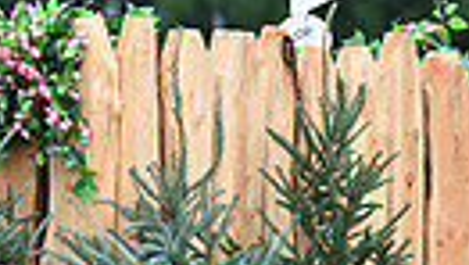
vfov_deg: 0.7
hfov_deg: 1.2
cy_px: 81
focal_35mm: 1860
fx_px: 23155
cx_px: -483
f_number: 5
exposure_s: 1/1600
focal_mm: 400
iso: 1600
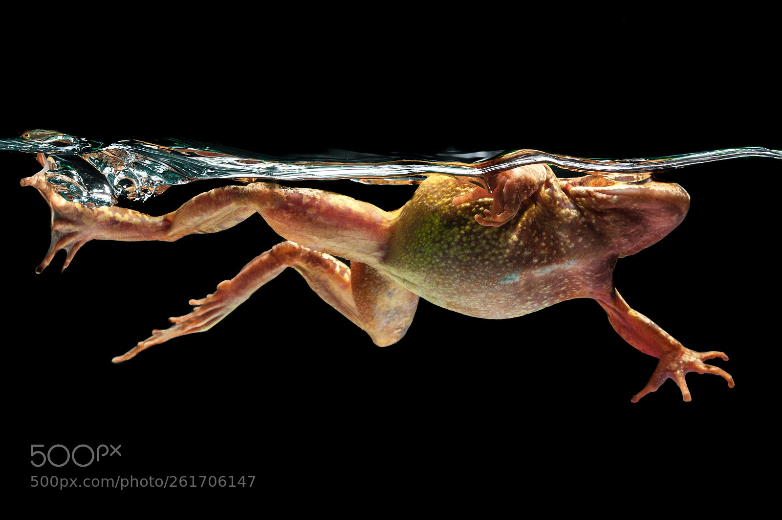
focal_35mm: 84
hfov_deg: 24.2
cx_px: 391
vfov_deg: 16.2
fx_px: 1823
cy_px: 260
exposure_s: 1/60
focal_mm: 56
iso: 250
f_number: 9
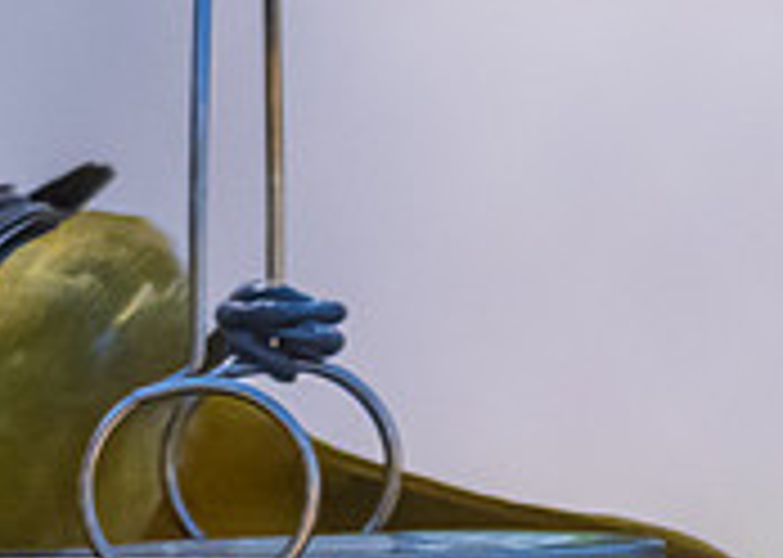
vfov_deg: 0.4
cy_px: 729
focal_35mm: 3283
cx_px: -100
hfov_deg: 0.6
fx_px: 72950
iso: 2800
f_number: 10
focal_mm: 500
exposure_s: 1/1250
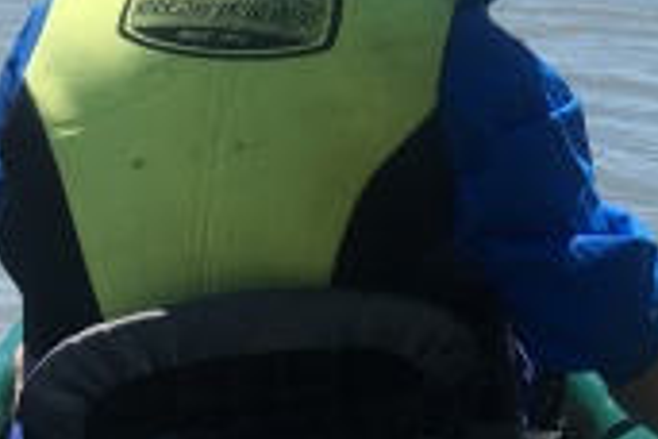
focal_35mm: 113
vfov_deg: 11.9
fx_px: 2065
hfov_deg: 16.0
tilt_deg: -4.2
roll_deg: +0.0
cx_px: 1101
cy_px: -46
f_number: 2.2
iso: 25
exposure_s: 1/1923
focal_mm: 4.15
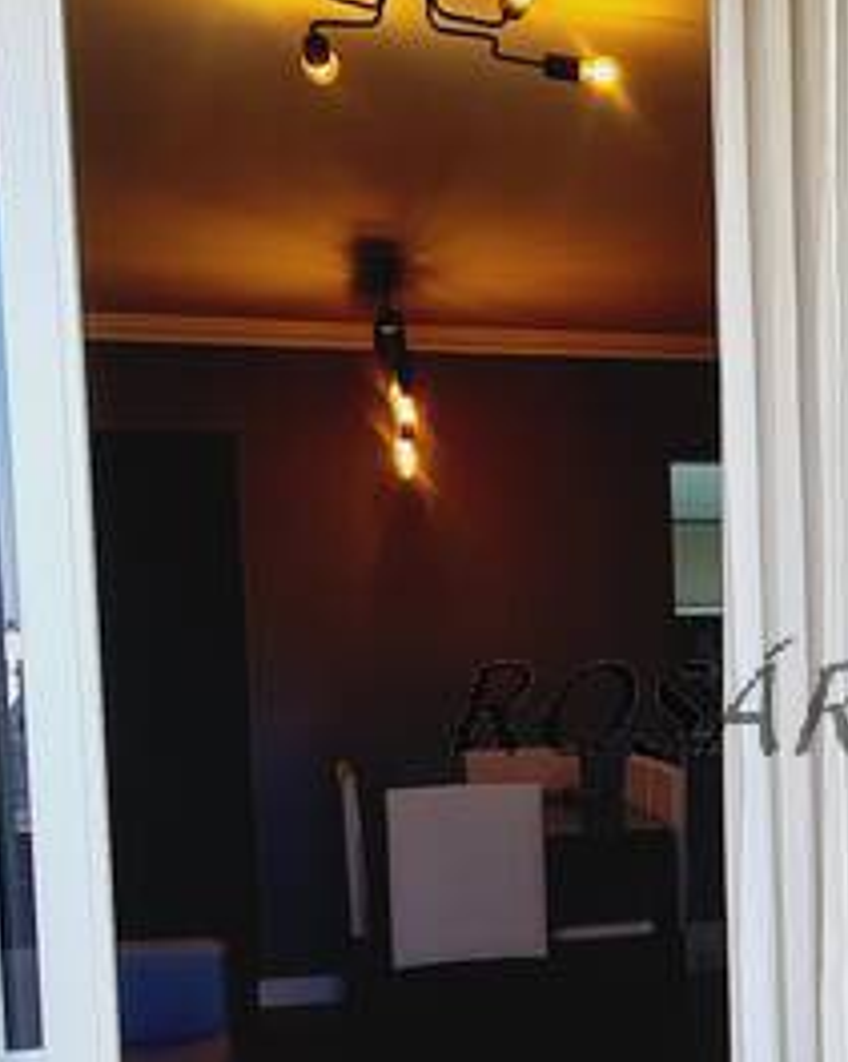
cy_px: 805
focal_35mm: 52
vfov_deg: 35.2
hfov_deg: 26.4
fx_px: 1632
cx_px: 973
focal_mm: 2.2
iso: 50
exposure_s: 1/153
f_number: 2.2
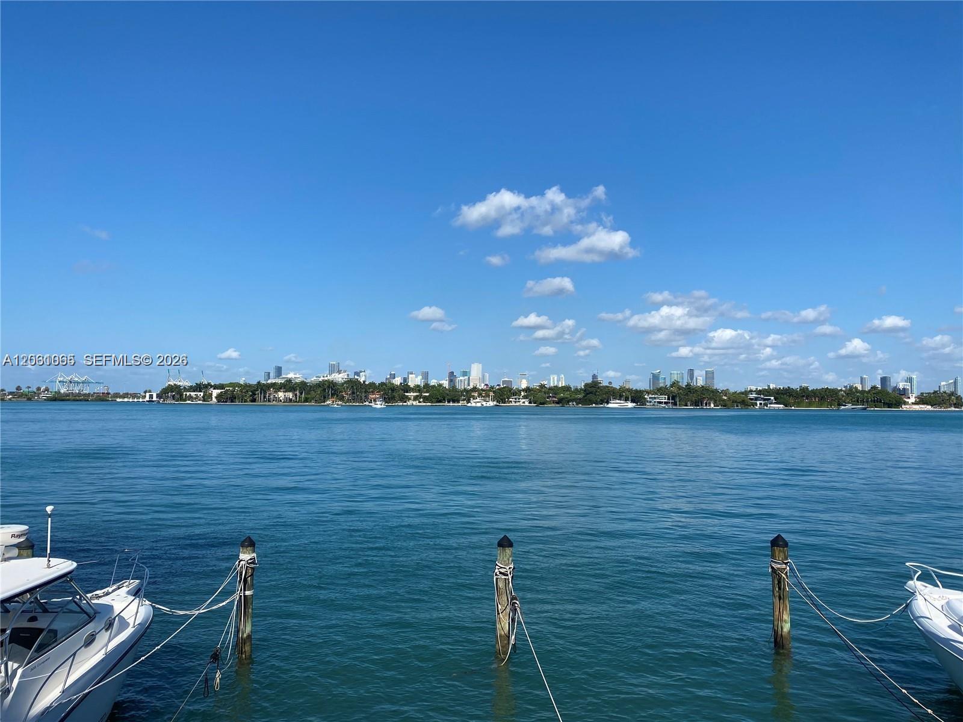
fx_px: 723
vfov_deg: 53.1
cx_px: 482
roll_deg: -0.6
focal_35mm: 26
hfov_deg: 67.3
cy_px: 361
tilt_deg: +3.2
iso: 32
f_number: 1.8
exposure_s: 1/3984
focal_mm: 4.25
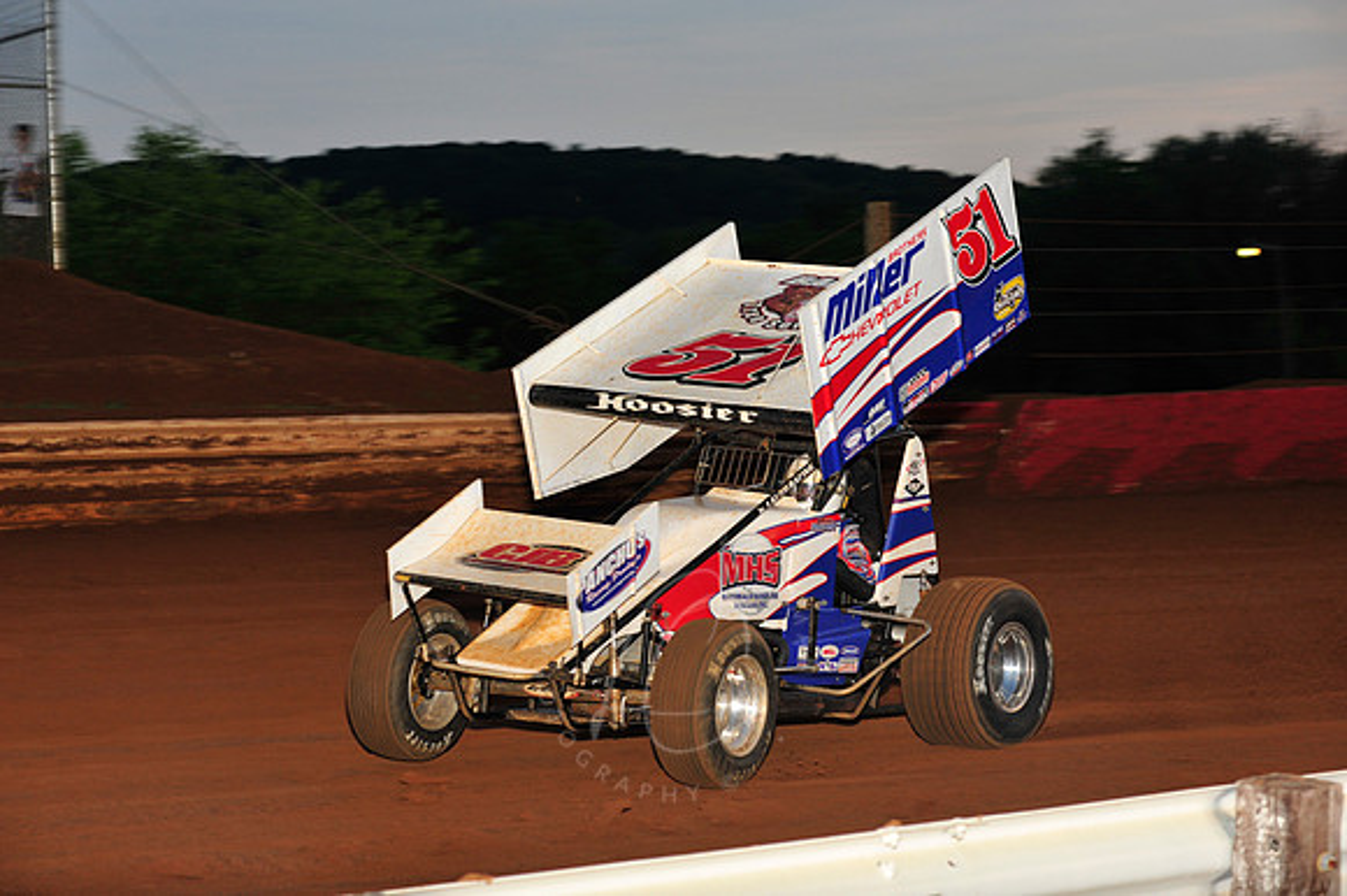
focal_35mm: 112
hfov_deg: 18.3
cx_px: 674
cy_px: 448
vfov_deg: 12.2
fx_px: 4188
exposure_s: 1/320
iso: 800
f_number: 7.1
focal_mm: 112
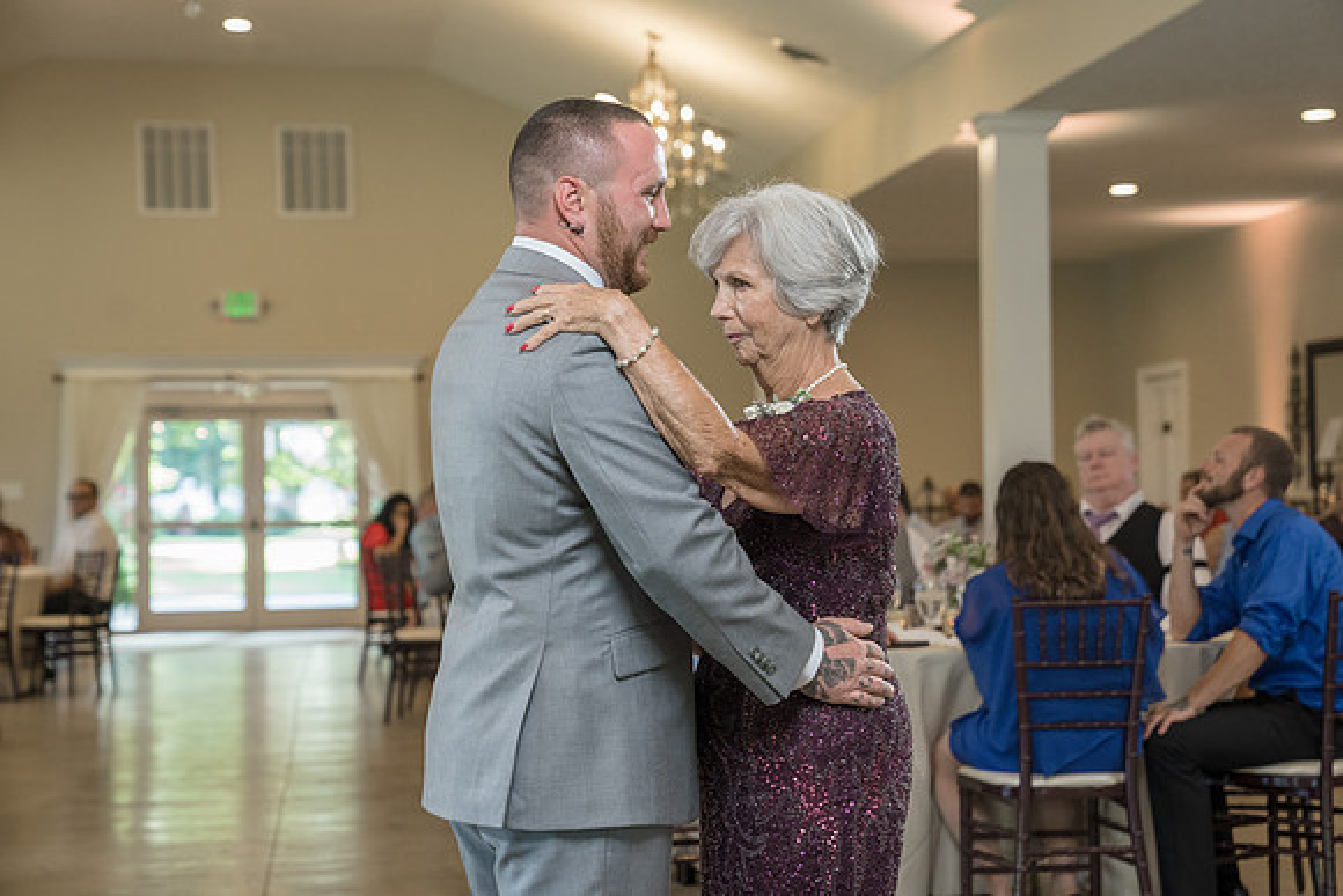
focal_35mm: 72
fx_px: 2704
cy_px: 458
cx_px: 687
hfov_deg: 27.9
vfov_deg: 18.8
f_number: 4
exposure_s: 1/250
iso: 2000
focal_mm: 70
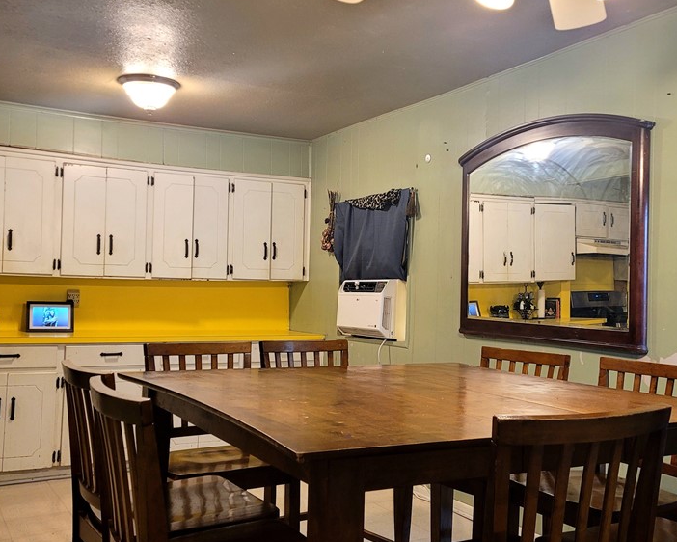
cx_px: 359
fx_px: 742
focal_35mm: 37
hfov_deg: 49.0
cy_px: 300
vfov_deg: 40.1
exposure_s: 1/40
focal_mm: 5.4
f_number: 1.8
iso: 250
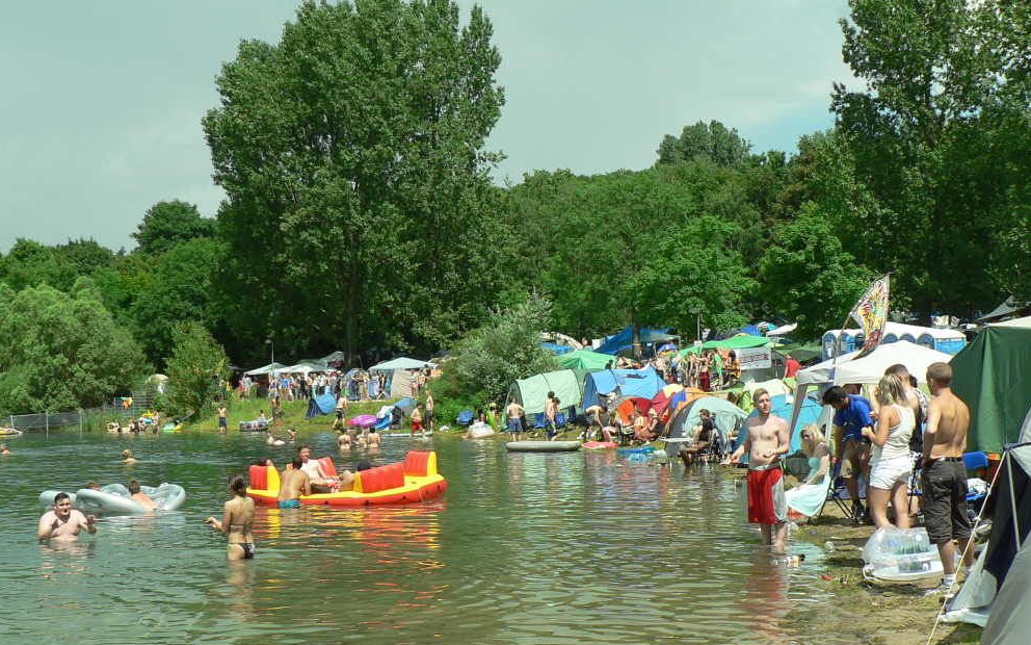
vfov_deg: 27.4
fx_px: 1321
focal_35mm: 47
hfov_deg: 42.6
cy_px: 358
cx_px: 513
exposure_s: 1/400
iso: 64
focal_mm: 7.6
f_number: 4
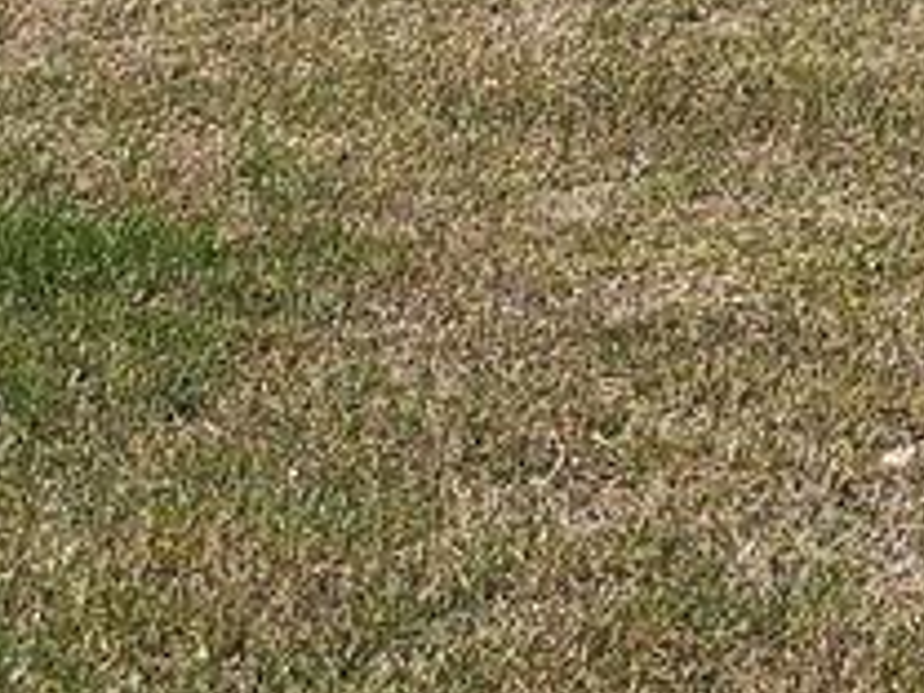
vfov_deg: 7.6
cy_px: -1235
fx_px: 4725
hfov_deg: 10.8
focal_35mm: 177
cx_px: 1337
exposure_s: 1/1422
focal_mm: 6.3
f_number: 1.7
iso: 10
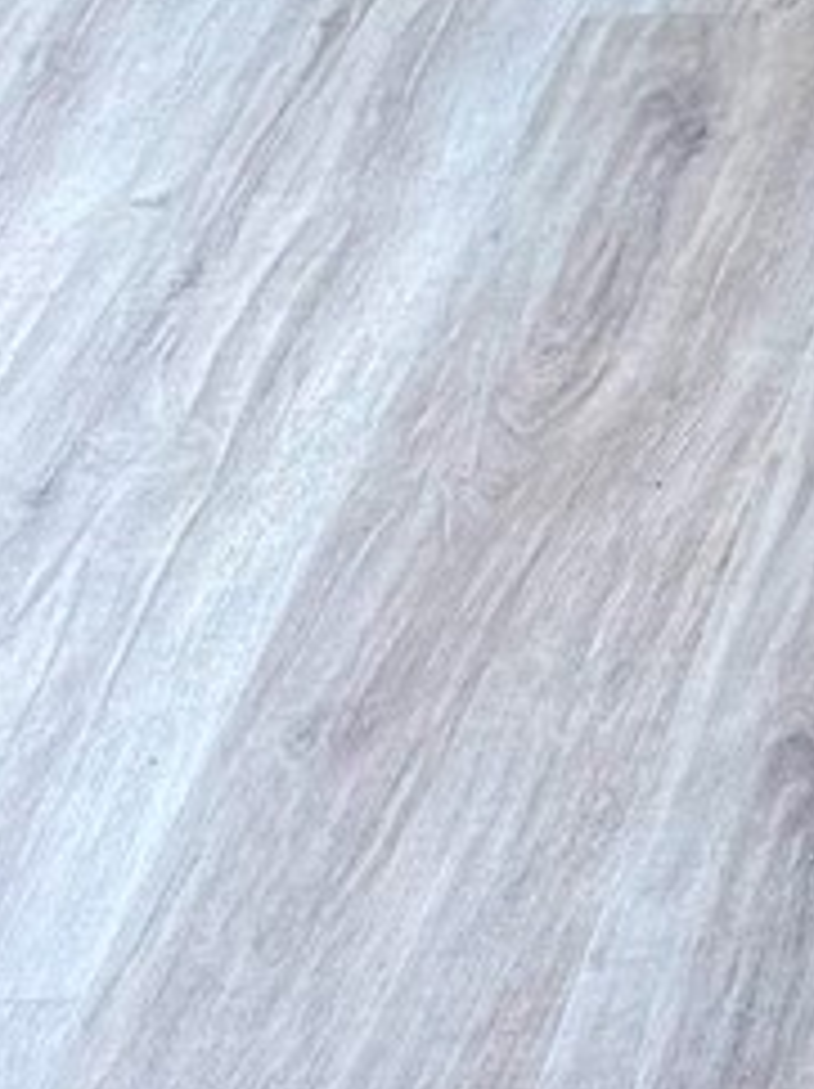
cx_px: 2469
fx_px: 4994
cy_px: -976
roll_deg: -1.6
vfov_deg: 11.4
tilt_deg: -15.9
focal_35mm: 159
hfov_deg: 8.0
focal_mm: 6.76
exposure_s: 1/121
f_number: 1.78
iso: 80
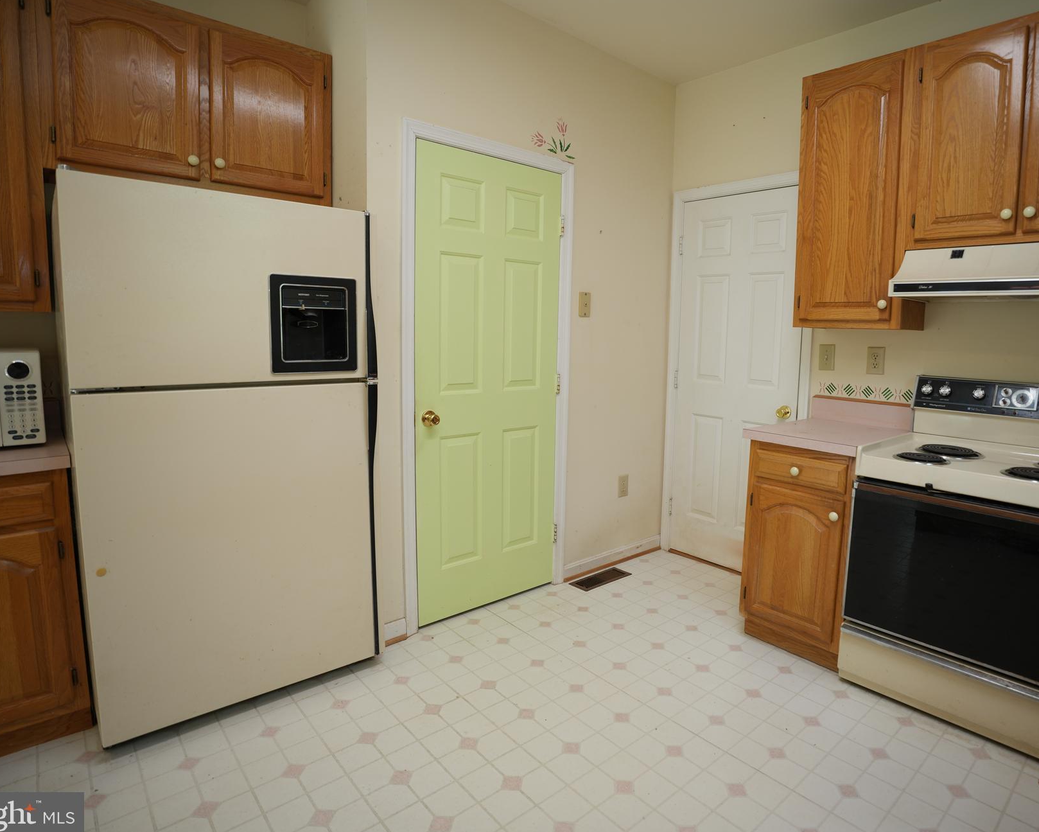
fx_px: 584
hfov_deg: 82.7
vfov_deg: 70.8
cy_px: 401
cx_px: 599
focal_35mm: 19
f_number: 2.8
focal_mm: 16
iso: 160
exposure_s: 1/60
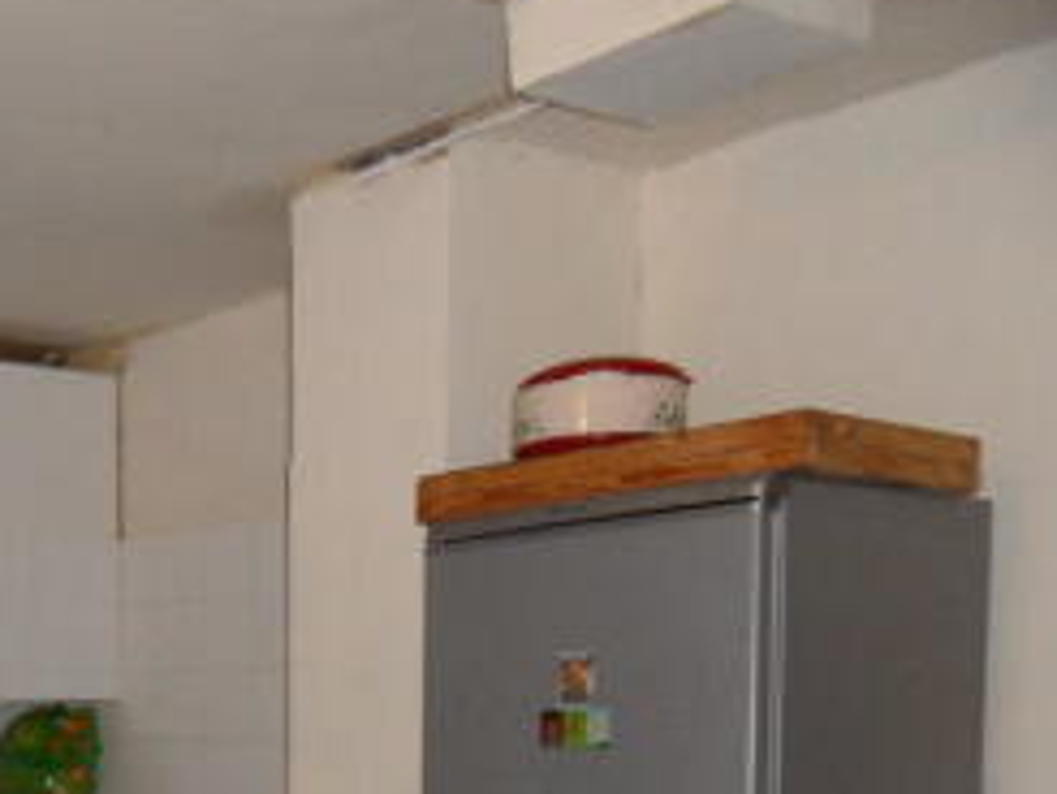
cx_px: -157
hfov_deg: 29.7
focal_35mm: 57
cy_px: 913
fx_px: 1741
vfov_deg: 23.8
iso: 200
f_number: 3.2
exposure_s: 1/30
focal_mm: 3.9
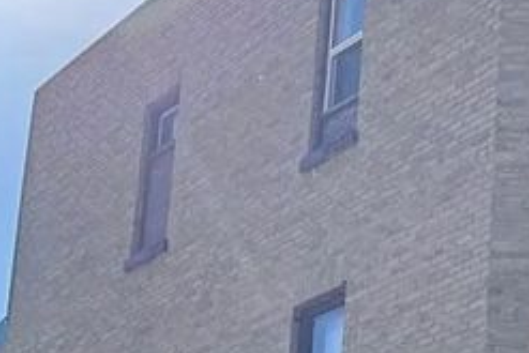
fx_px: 1647
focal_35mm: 112
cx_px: 724
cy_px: 516
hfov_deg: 17.0
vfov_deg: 11.8
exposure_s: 1/2762
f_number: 1.5
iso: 50
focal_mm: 5.7
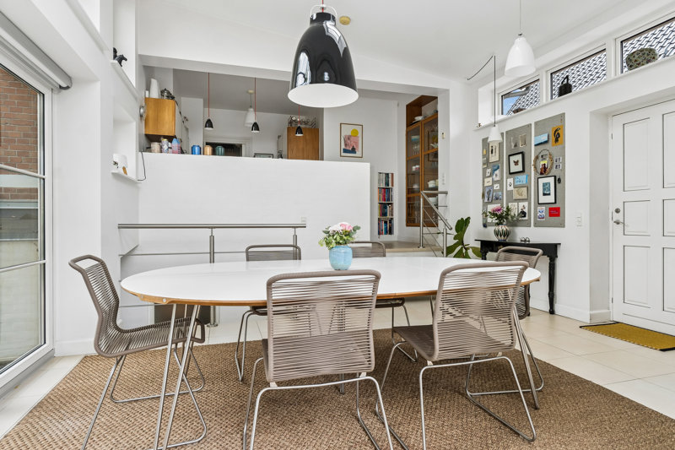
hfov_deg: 79.2
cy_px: 225
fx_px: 408
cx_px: 338
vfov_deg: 57.8
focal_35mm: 22
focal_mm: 14.5
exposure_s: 1/25
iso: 200
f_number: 8
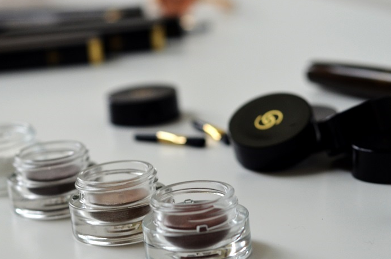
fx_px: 1171
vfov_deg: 12.6
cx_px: 139
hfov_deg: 18.9
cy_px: 178
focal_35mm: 108
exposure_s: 1/60
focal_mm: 50
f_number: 3.5
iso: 400
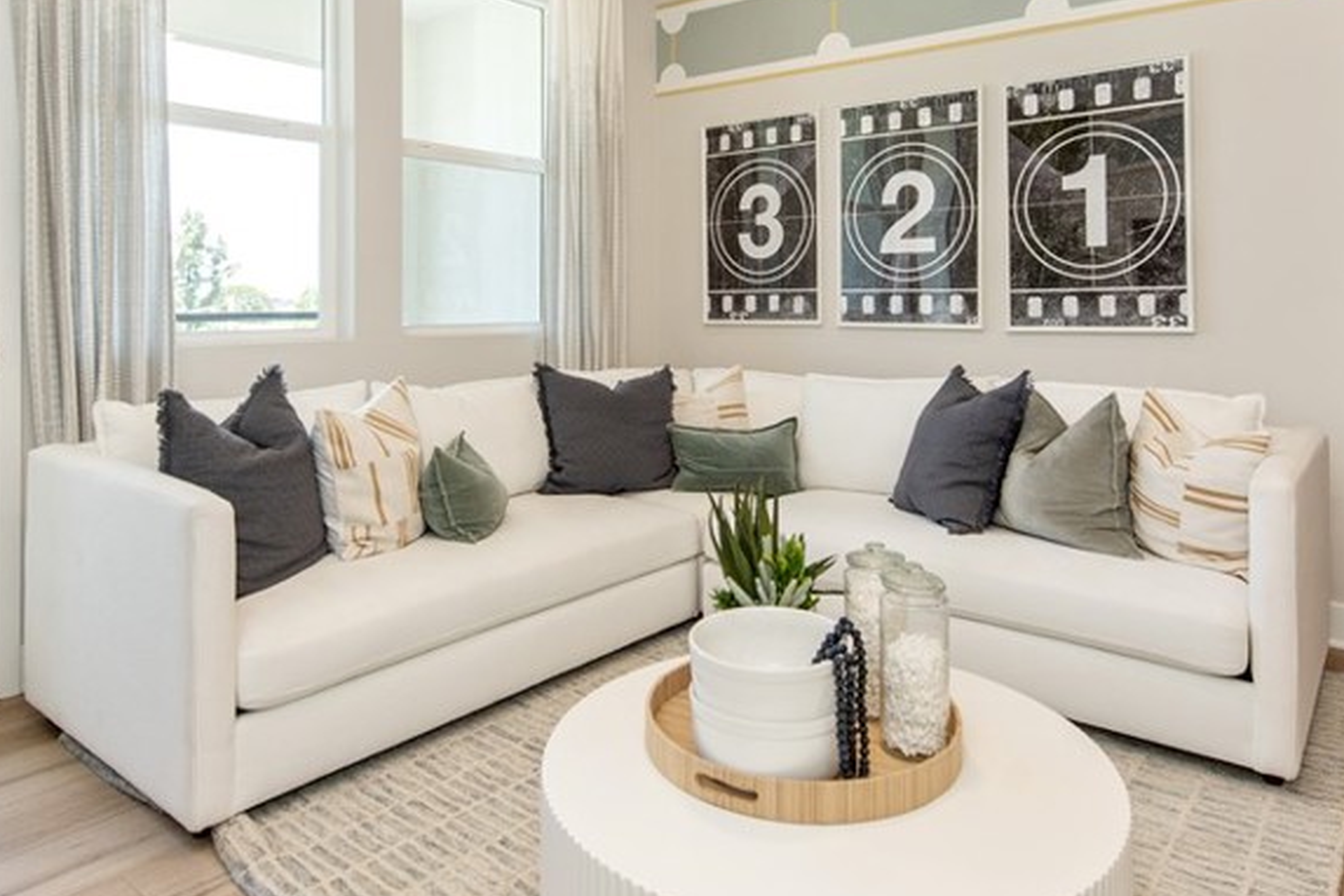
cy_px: 320
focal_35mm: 25
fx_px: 933
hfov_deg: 71.5
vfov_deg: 50.6
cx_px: 680
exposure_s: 1/125
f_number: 5.6
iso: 320
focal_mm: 14
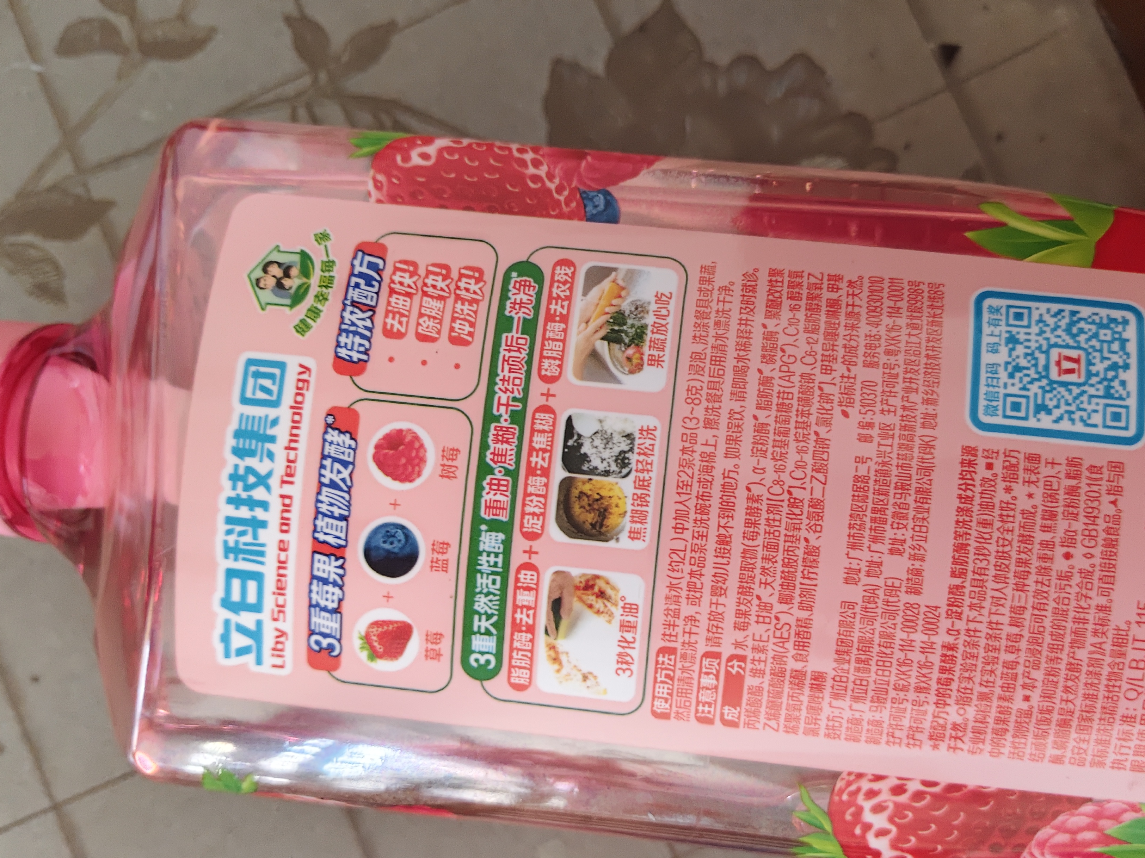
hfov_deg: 61.4
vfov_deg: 48.2
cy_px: 445
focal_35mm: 29
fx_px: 959
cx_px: 647
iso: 1216
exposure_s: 1/50
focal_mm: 5.56
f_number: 1.88
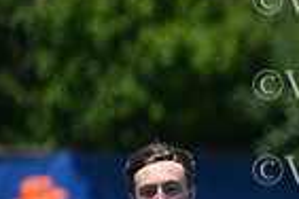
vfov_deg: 0.8
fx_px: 13645
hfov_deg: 1.3
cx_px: 560
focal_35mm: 1643
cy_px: 213
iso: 320
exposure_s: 1/3200
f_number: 4.5
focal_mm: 400
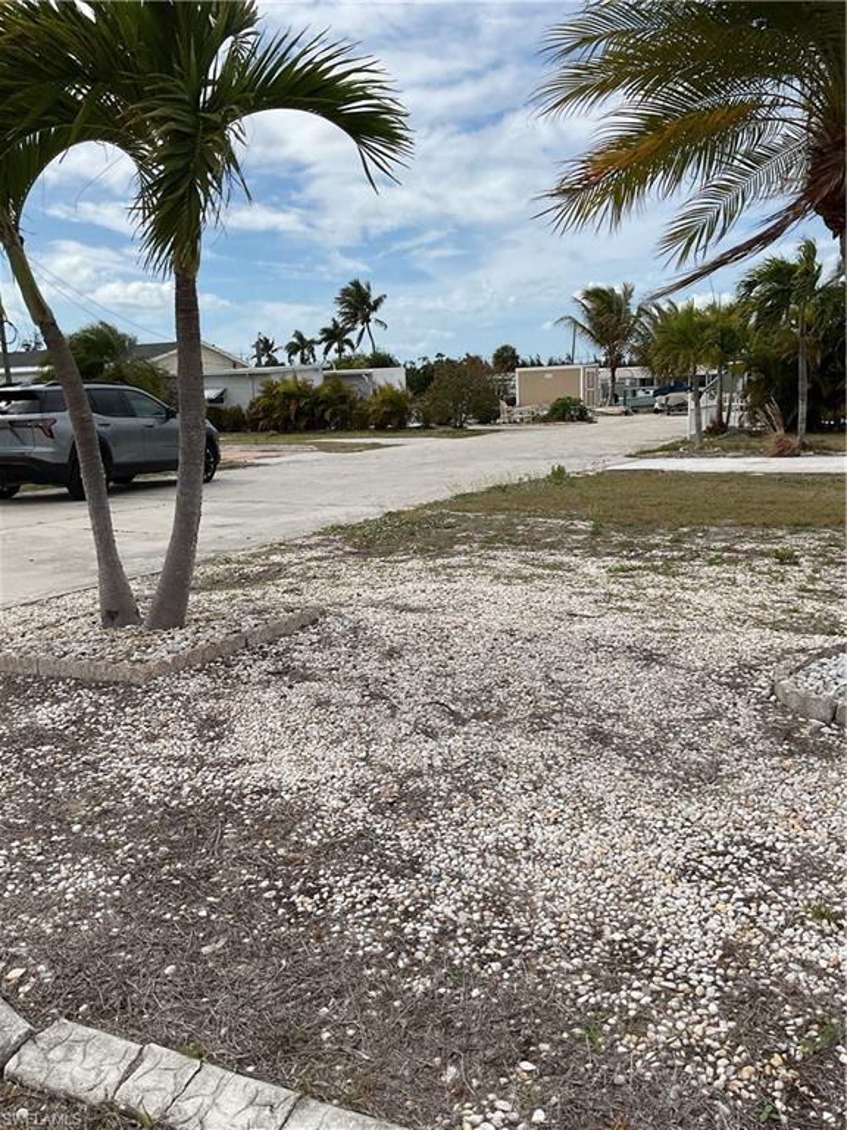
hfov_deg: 48.2
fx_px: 946
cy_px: 565
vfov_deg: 61.7
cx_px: 424
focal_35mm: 29
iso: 16
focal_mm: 3
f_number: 1.8
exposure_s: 1/3125
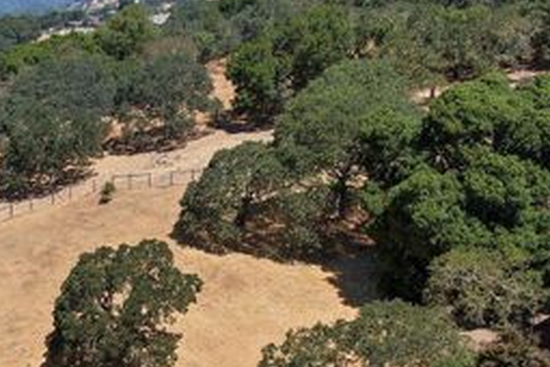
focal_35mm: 49
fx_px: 749
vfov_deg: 27.4
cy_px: 232
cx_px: 140
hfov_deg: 39.3
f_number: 2.8
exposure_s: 1/60
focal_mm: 4.39
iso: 100
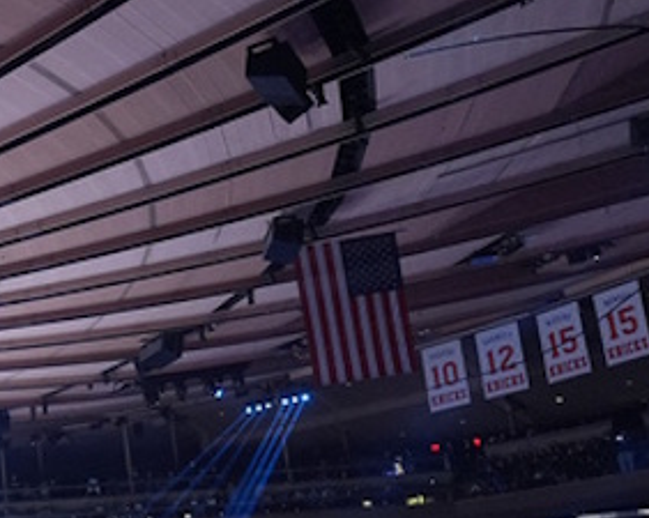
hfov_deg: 21.4
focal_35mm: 64
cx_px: -467
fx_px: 1228
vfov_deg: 23.0
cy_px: 495
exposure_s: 1/500
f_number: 2.8
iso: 2500
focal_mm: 16
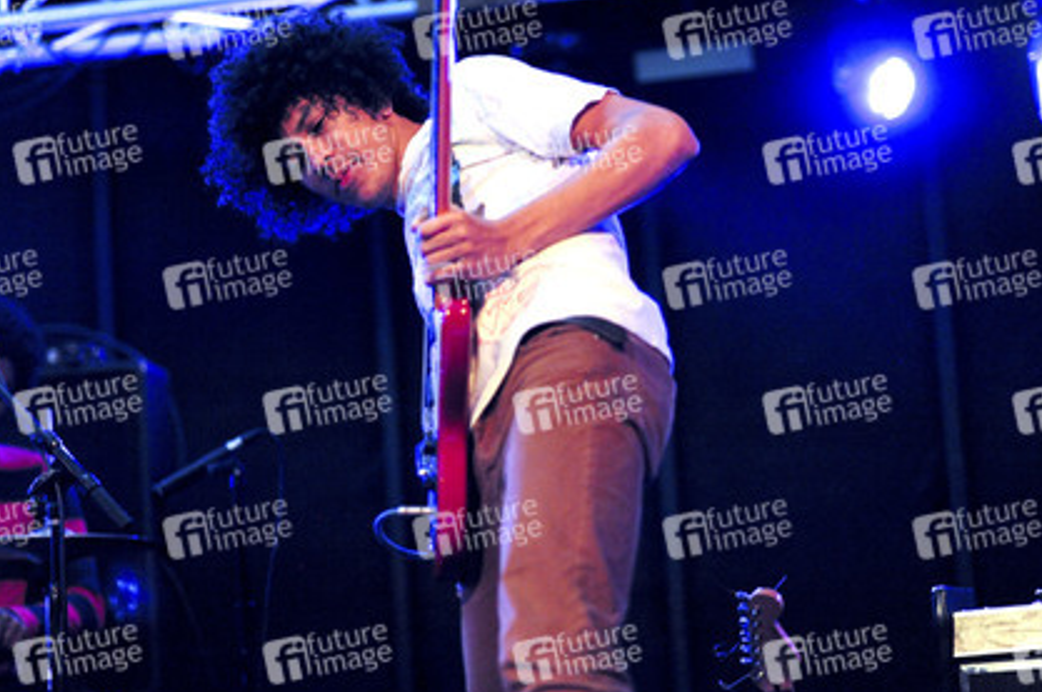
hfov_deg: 22.2
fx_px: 2660
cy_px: 342
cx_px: 511
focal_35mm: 92
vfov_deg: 14.8
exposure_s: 1/250
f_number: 1.8
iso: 6400
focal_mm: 85
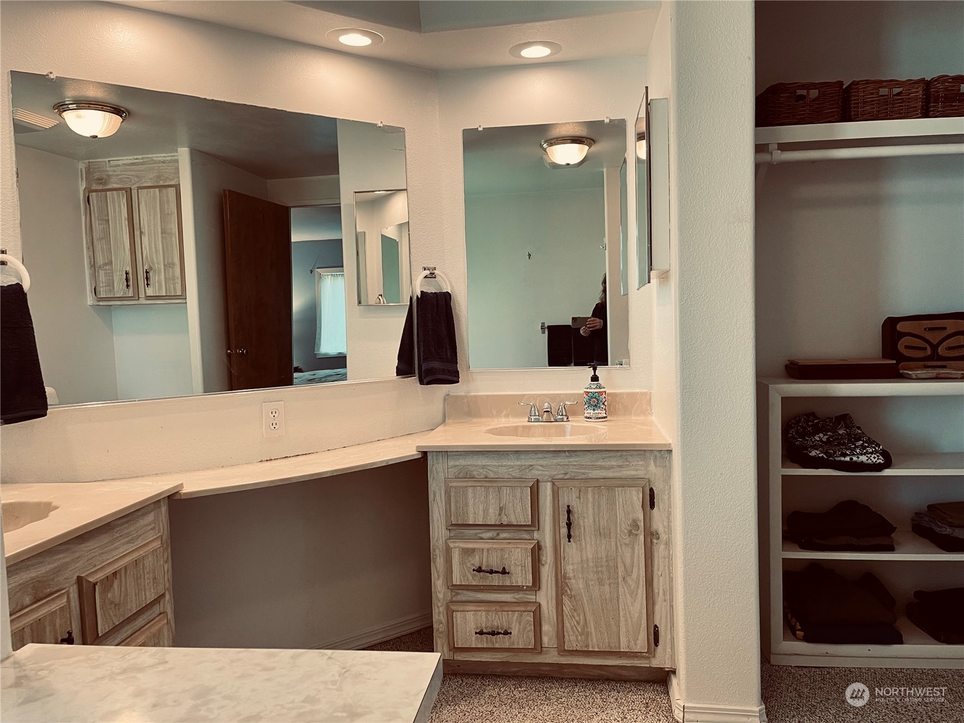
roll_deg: +0.8
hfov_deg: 67.3
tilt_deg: -3.6
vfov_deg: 53.1
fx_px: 724
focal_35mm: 26
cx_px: 482
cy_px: 362
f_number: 1.6
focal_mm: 5.1
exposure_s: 1/60
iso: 100
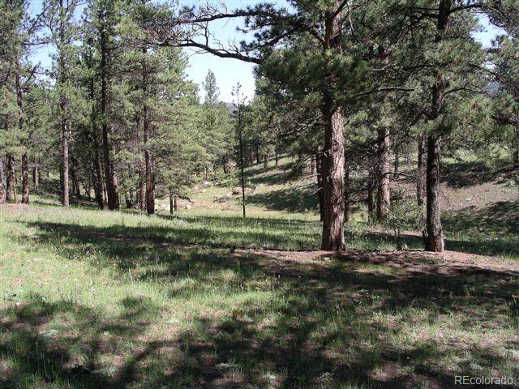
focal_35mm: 37
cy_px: 194
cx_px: 260
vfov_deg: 38.7
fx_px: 555
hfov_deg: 50.1
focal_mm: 7.8
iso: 64
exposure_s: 1/250
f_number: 4
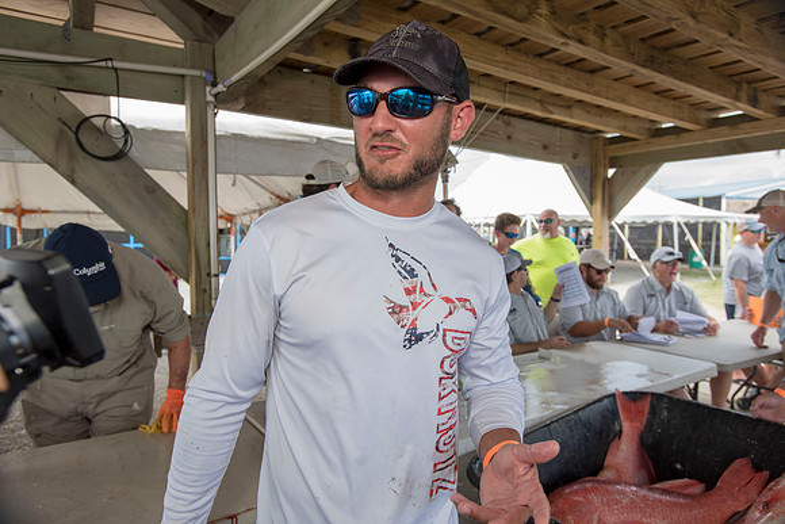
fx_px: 523
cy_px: 262
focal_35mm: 24
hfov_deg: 73.7
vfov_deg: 53.2
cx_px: 392
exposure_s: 1/160
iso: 250
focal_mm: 24
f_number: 5
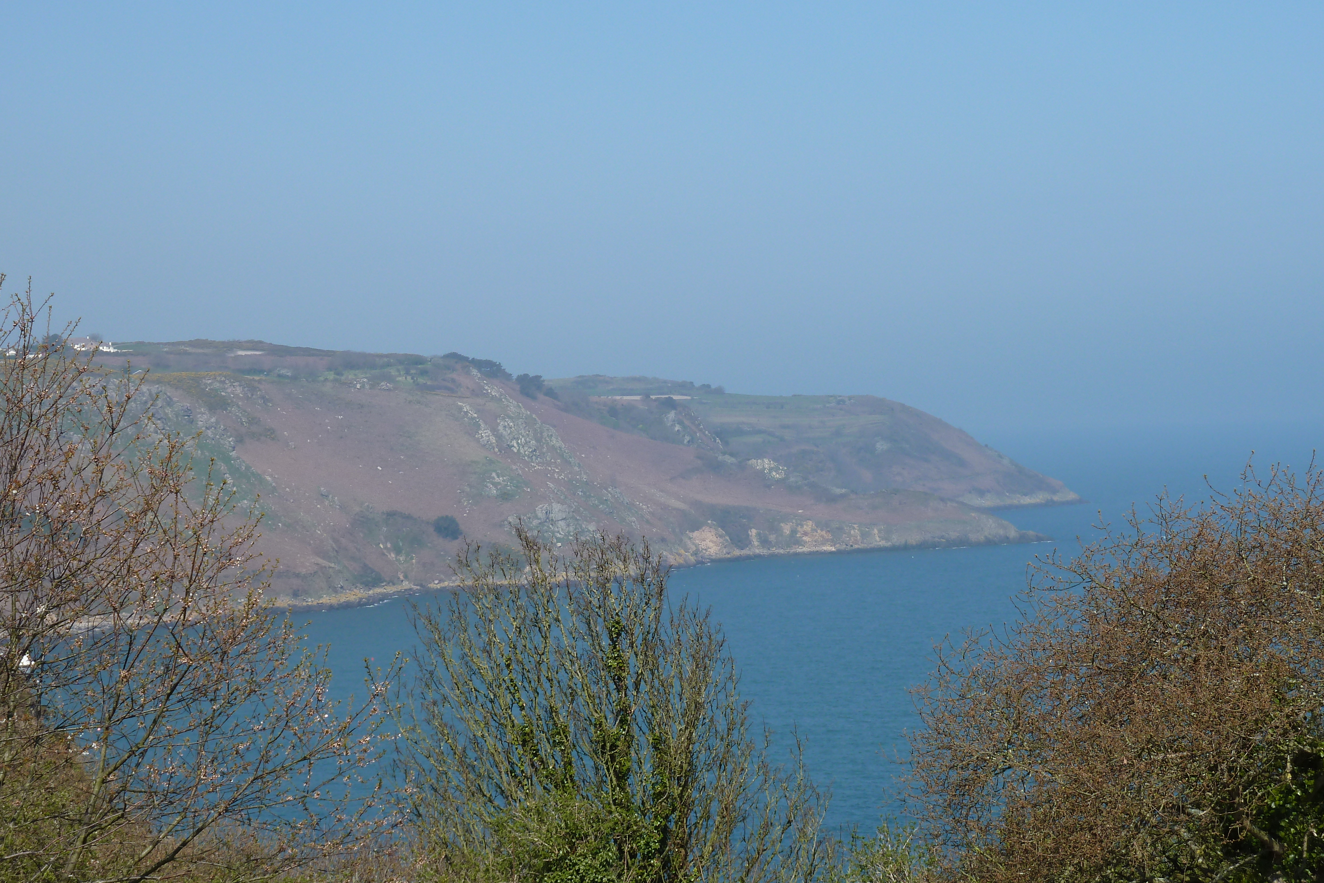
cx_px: 662
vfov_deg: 14.5
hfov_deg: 21.7
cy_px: 419
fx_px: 3457
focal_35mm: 94
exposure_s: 1/500
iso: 80
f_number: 5
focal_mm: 14.7
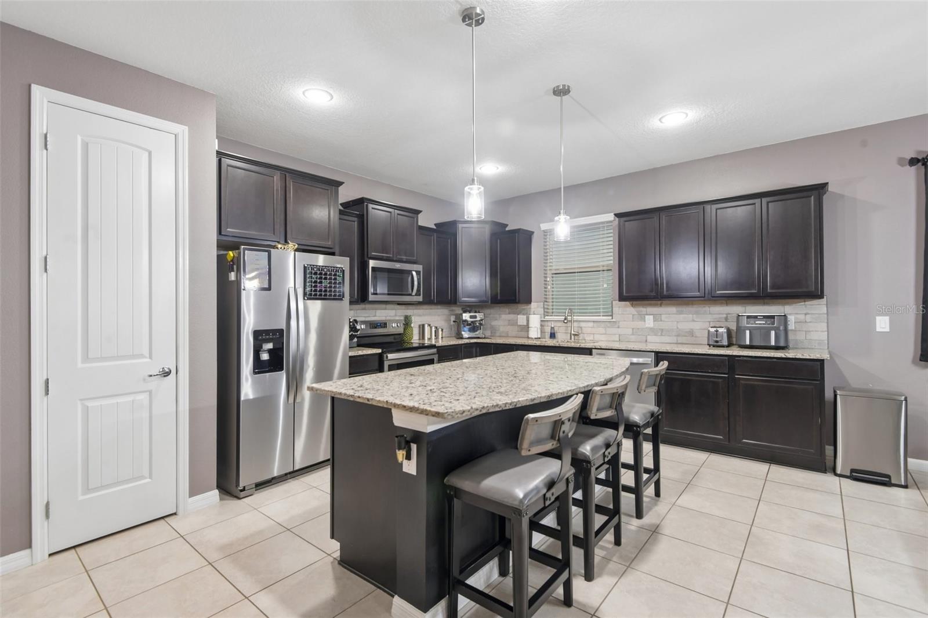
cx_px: 464
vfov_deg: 73.7
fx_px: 412
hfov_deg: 96.7
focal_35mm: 16
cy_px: 309
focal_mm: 16
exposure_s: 1/4
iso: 400
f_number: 8
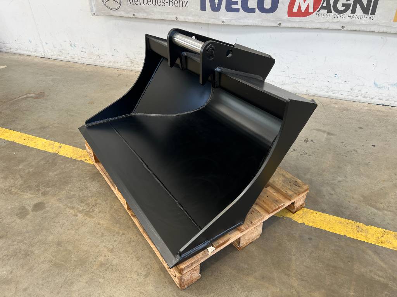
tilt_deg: -34.7
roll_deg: +2.3
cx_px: 198
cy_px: 148
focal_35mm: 26
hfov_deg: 67.3
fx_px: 298
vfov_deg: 53.1
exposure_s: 1/183
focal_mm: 5.7
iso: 40
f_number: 1.5
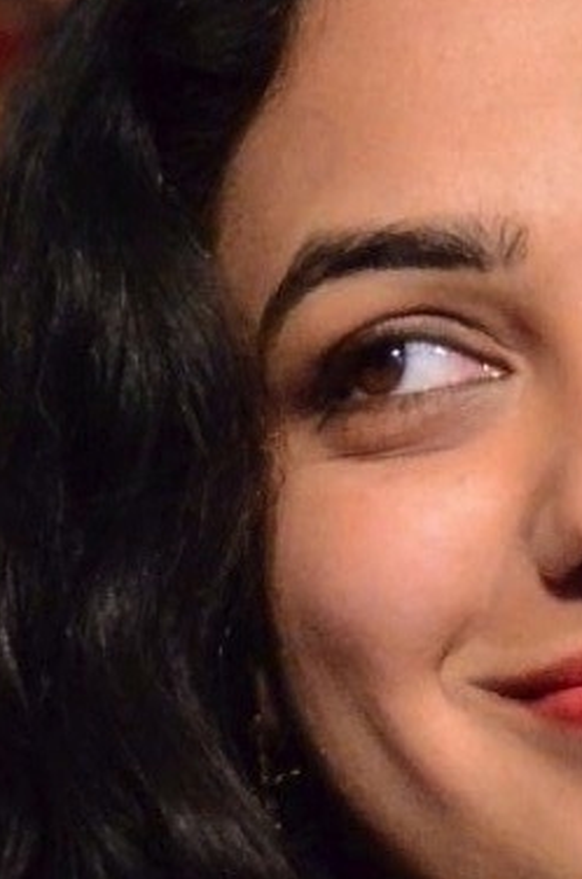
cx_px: 704
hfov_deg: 2.1
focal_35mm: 650
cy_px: 1465
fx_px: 15834
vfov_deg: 3.2
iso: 8000
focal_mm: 90
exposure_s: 1/125
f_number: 5.6
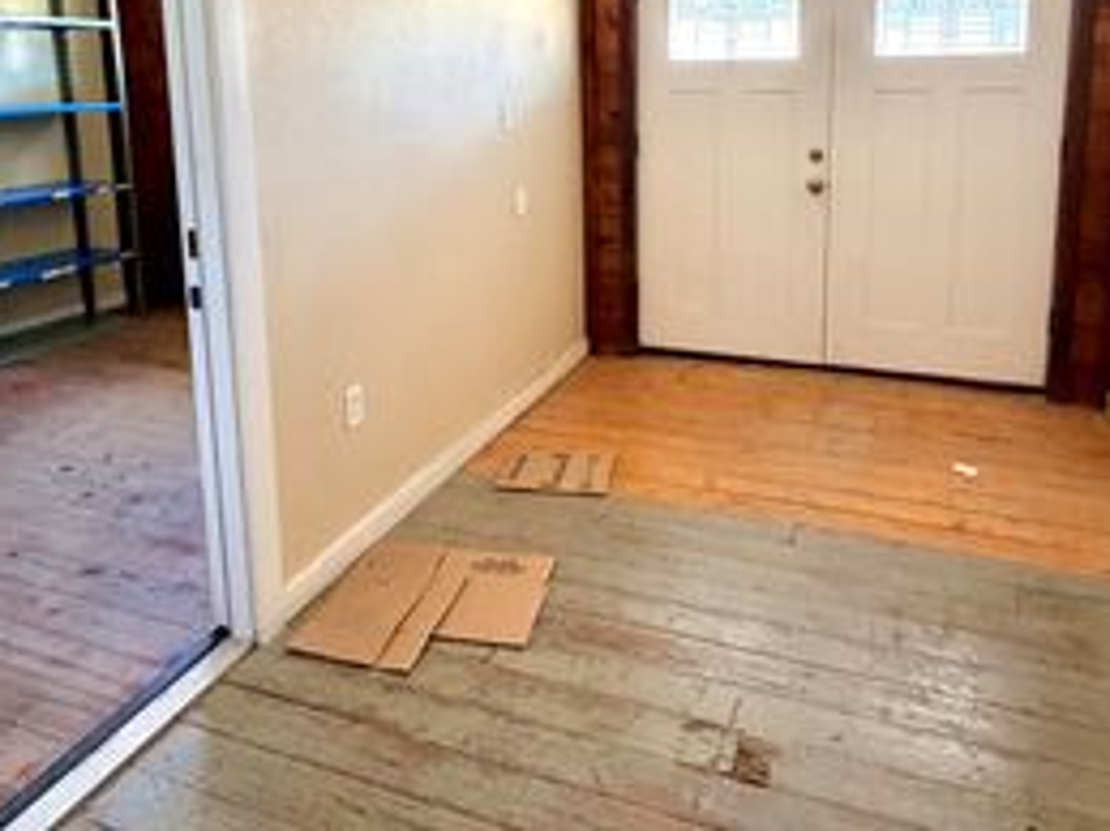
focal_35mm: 27
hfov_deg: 65.3
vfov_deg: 49.0
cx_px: 574
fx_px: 865
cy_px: 195
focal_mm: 2.22
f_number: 2.2
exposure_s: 1/75
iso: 320
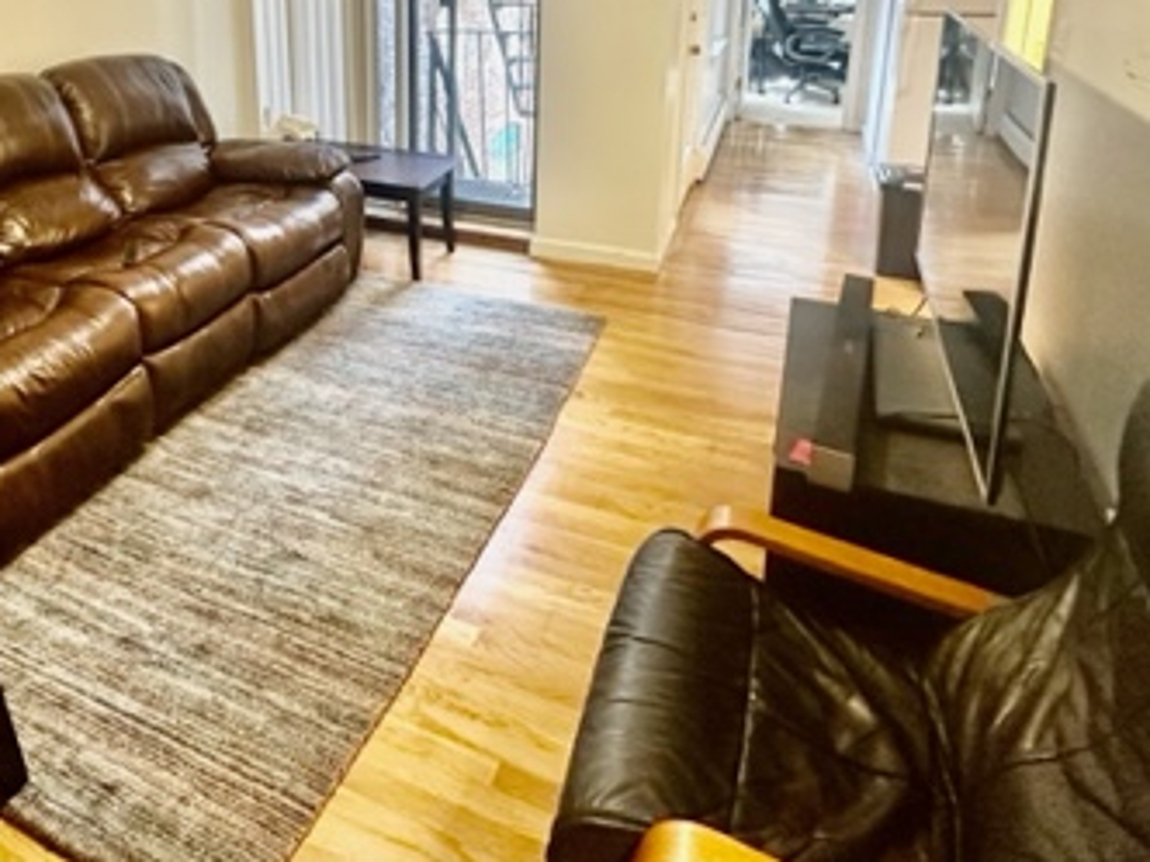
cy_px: 142
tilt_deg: -14.2
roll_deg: +0.8
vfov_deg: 47.8
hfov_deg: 64.0
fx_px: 897
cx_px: 402
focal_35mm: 27
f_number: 2.2
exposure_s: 1/60
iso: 400
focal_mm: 2.22
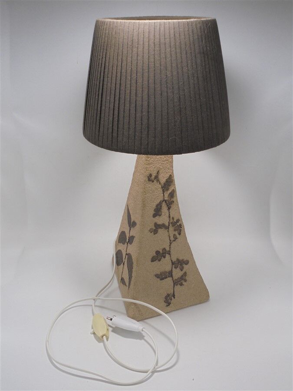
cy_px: 196
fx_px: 384
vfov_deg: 54.0
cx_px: 146
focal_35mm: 34
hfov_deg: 41.8
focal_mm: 6.1
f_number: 4
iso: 100
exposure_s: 1/80
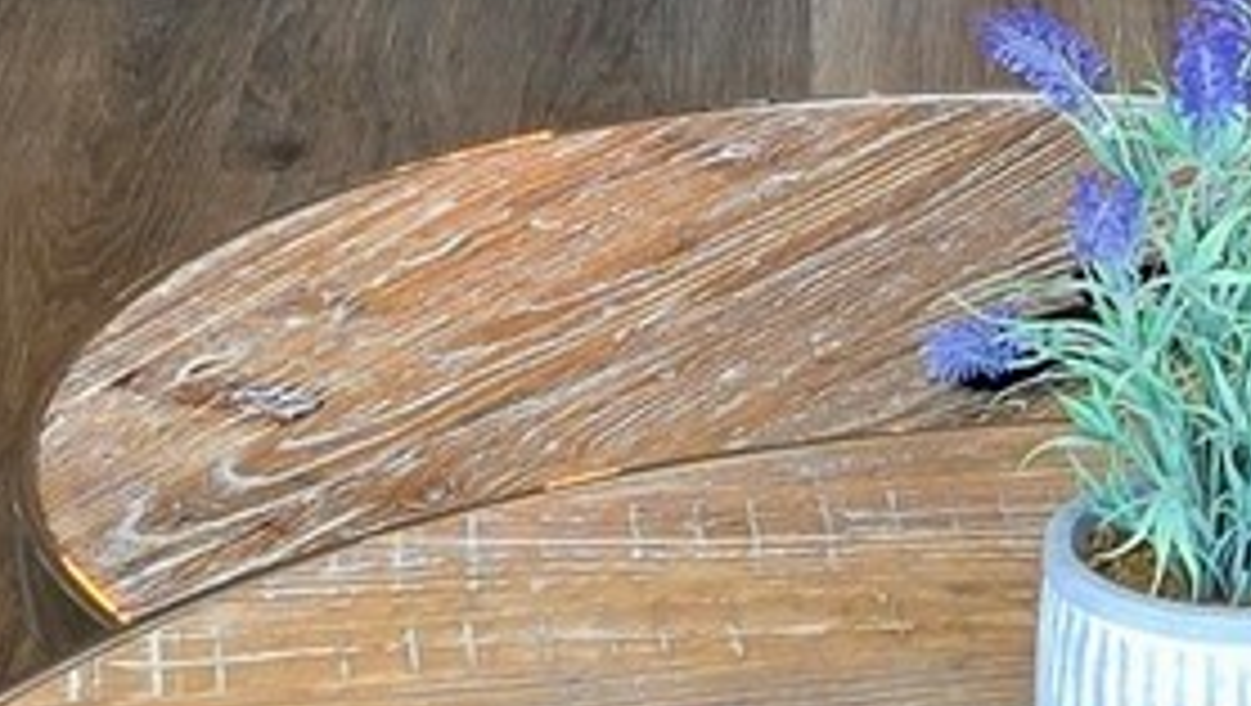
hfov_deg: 14.7
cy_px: -562
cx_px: 1251
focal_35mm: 144
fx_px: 4781
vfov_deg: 8.2
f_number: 1.8
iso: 50
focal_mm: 5.4
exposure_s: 1/120
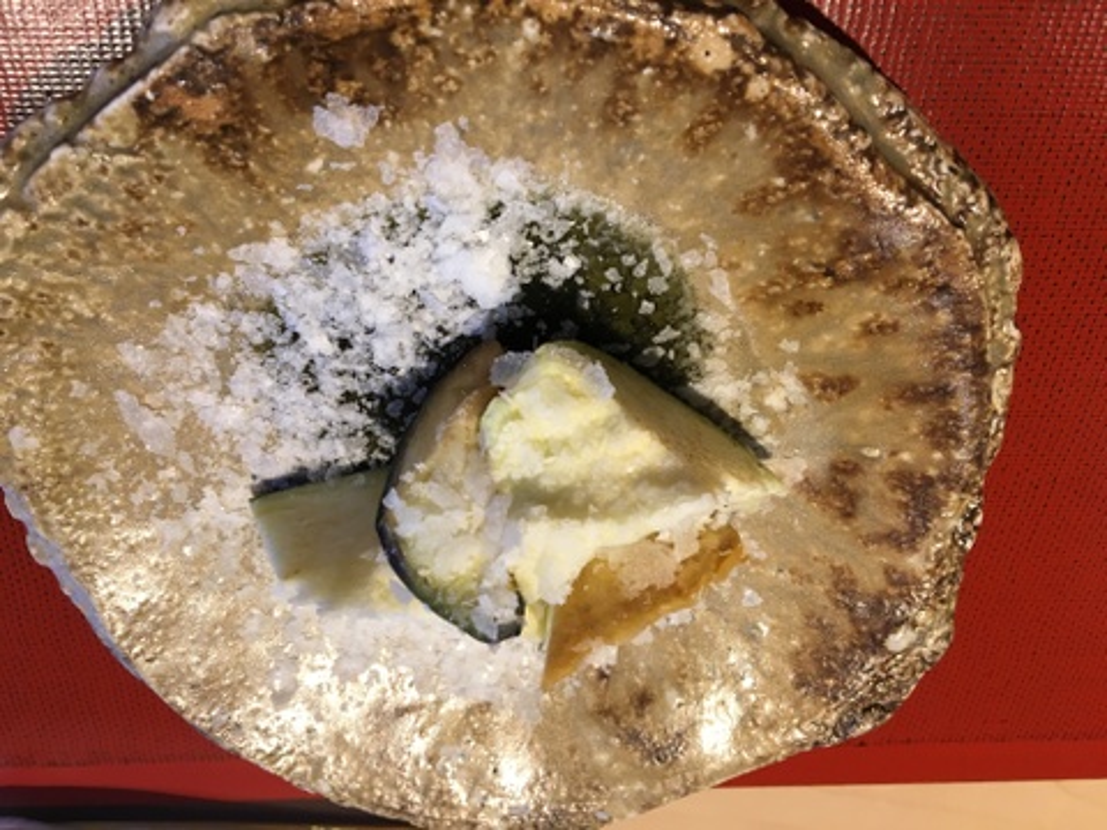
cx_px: 554
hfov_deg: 61.7
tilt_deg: -57.8
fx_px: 927
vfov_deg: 48.2
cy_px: 415
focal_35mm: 29
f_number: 2.2
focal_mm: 4.15
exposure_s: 1/30
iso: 32
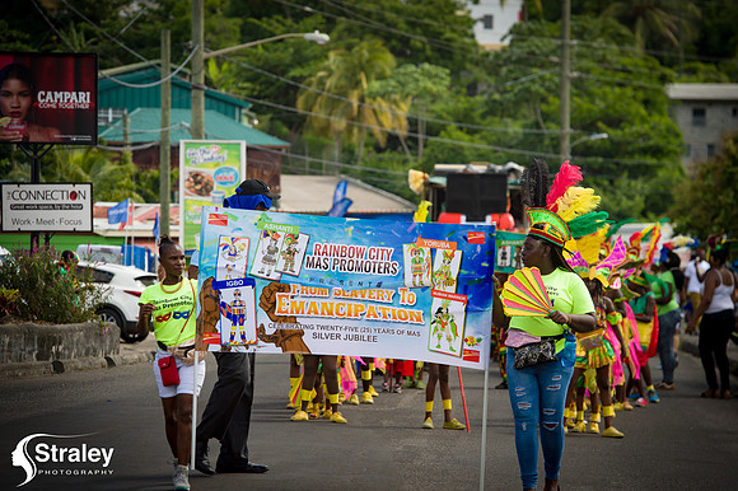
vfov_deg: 8.3
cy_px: 246
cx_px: 369
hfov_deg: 12.5
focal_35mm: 165
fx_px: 3380
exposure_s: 1/640
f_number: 6.3
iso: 100
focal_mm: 165
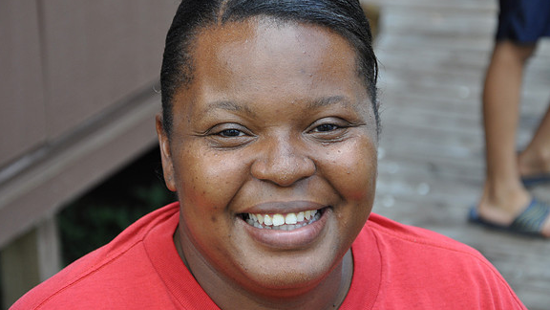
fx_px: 1729
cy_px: 135
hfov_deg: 18.1
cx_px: 274
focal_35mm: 119
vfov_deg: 10.2
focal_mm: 75
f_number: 5.3
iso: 400
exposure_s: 1/60
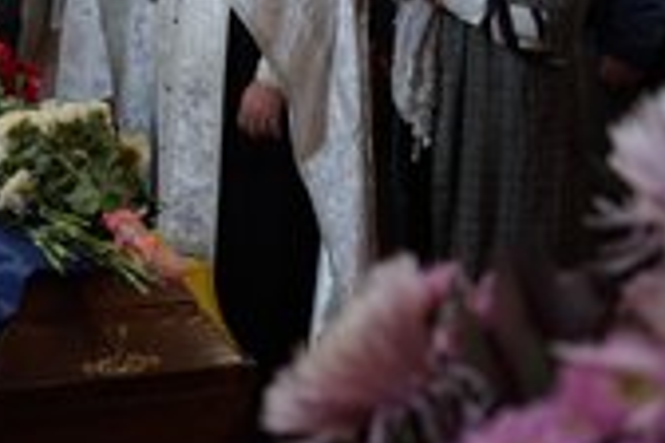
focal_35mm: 108
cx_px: 4
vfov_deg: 12.4
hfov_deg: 18.4
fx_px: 1996
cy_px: -51
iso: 800
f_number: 2.8
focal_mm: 30.3
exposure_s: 1/250
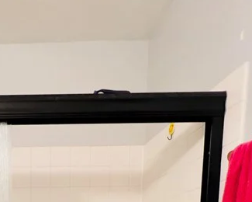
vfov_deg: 27.7
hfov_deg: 41.7
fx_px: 298
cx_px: 20
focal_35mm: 40
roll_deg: +1.3
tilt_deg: -8.9
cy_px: 291
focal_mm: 1.57
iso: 160
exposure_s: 1/60
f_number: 1.8
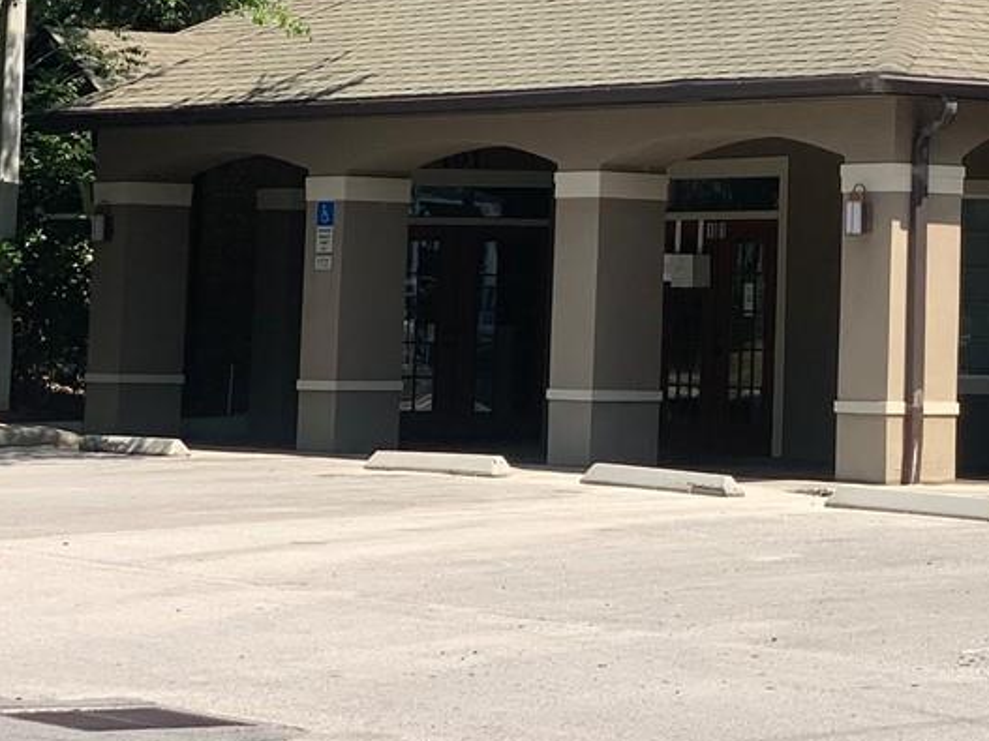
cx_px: 1272
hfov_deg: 12.2
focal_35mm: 158
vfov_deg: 9.3
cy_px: -41
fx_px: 4513
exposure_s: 1/940
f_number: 2.4
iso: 16
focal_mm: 6
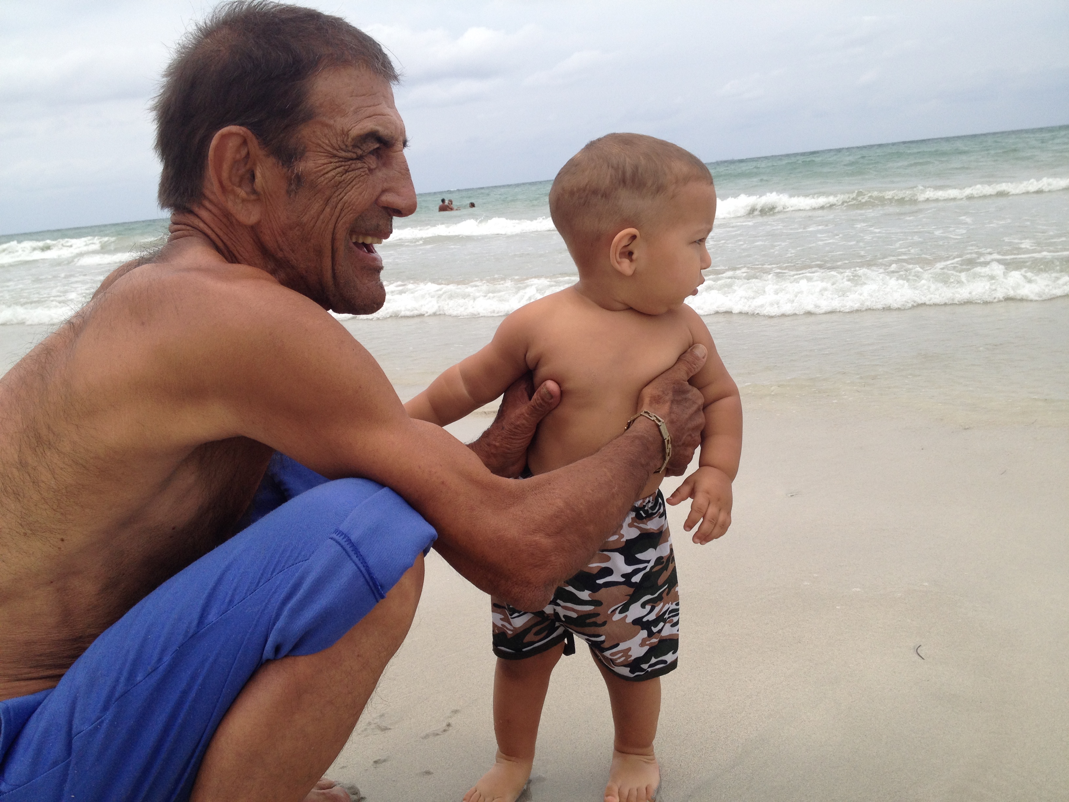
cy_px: 401
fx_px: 1081
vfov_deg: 40.7
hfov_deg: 52.6
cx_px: 534
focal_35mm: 35
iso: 50
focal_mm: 4.28
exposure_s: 1/2123
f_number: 2.4
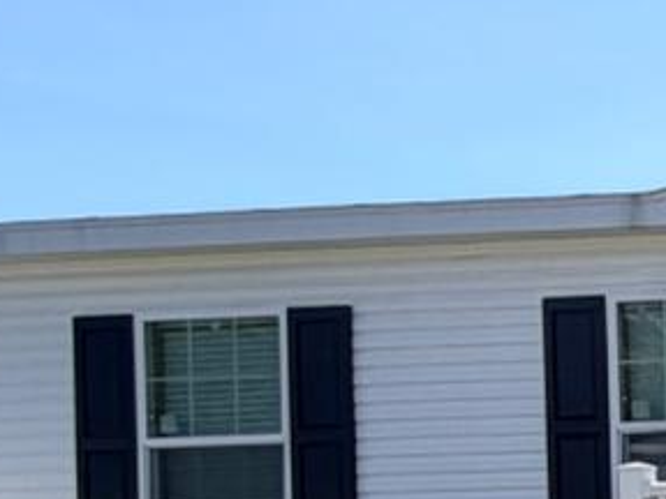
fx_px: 1347
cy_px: 557
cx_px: 1445
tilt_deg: -0.7
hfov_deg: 17.0
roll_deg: +1.6
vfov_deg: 20.0
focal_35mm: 70
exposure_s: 1/864
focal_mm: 2.22
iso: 20
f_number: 2.2
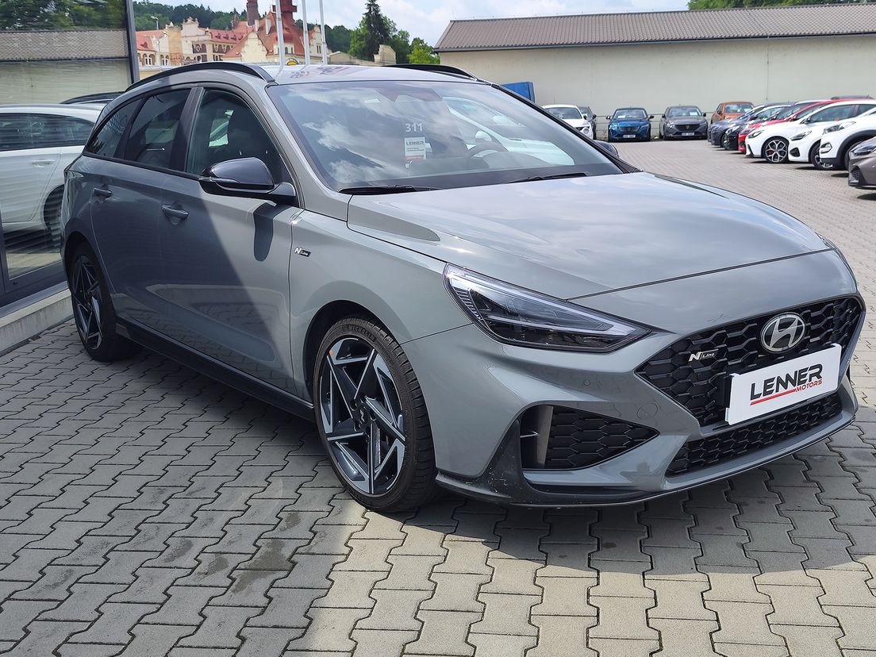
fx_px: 633
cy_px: 319
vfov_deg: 54.9
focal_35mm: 25
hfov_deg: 69.3
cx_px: 470
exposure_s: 1/753
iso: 50
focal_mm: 7.01
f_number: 1.69
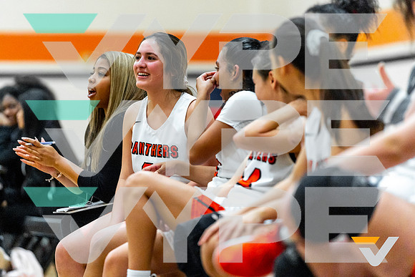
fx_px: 2645
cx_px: 177
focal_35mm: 229
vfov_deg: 6.0
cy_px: 118
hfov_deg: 9.0
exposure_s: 1/1250
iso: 2000
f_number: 2.8
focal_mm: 200
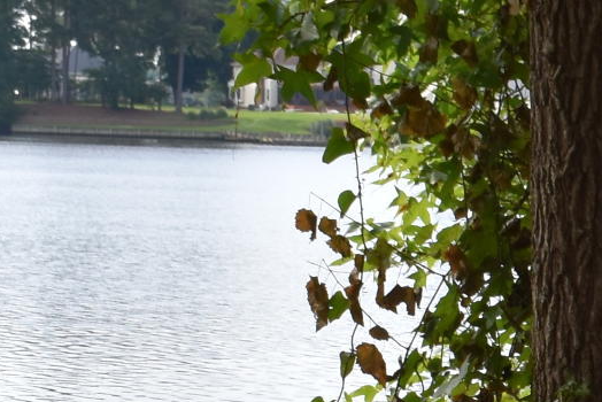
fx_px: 3447
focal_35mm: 206
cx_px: 1297
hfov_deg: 9.2
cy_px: 469
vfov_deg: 6.6
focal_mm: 24
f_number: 9
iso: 200
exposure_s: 1/320
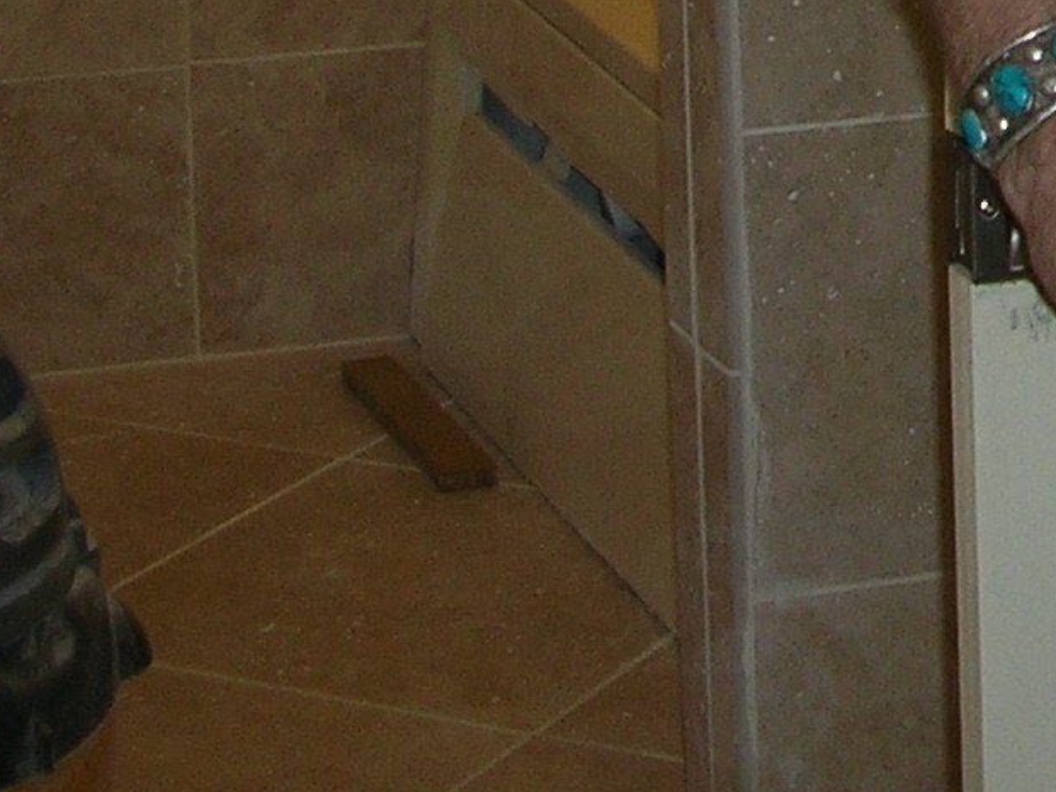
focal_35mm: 146
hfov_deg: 12.8
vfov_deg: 9.6
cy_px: -668
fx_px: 4455
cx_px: 1556
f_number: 3
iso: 50
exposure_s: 1/60.1
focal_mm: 5.8
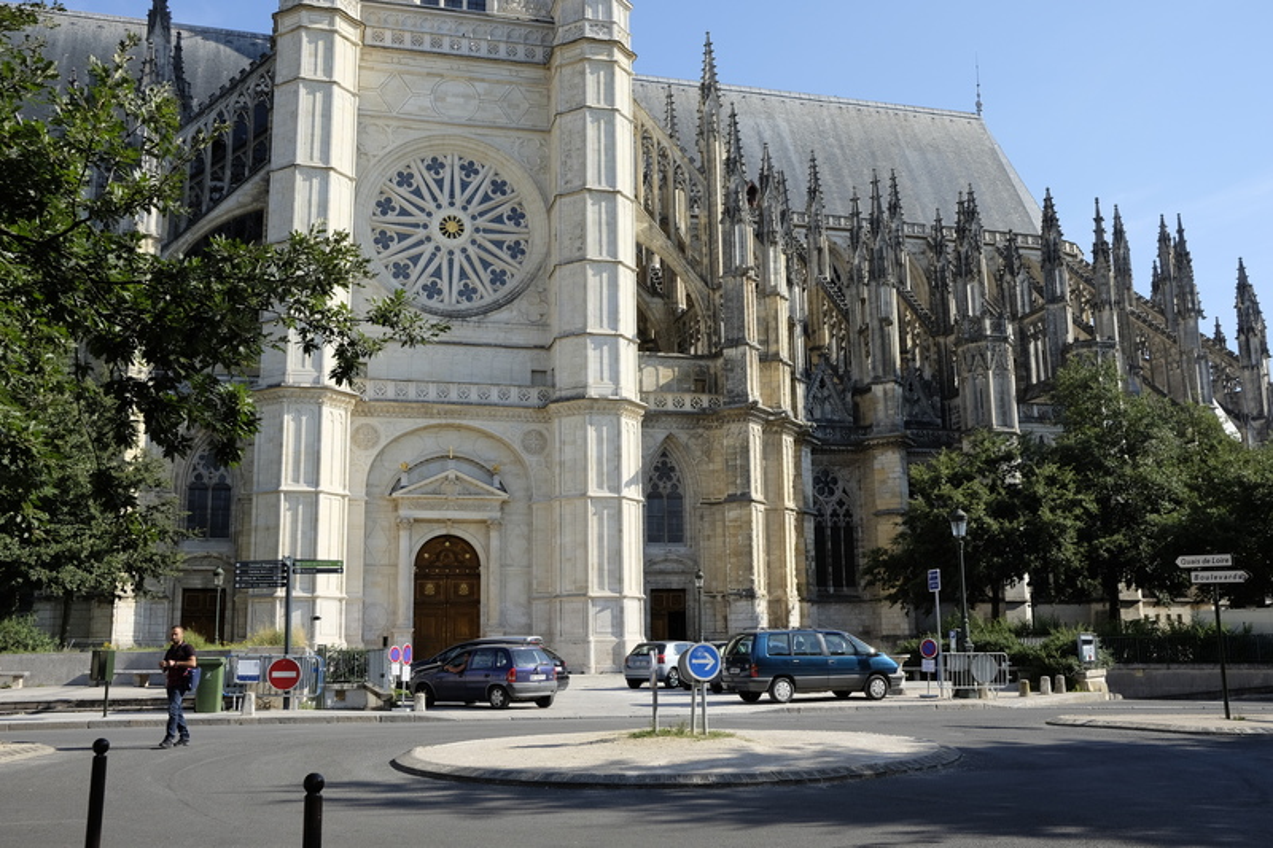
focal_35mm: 35
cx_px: 636
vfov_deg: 37.8
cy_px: 424
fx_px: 1237
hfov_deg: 54.4
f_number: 8
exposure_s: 1/450
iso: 400
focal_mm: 23
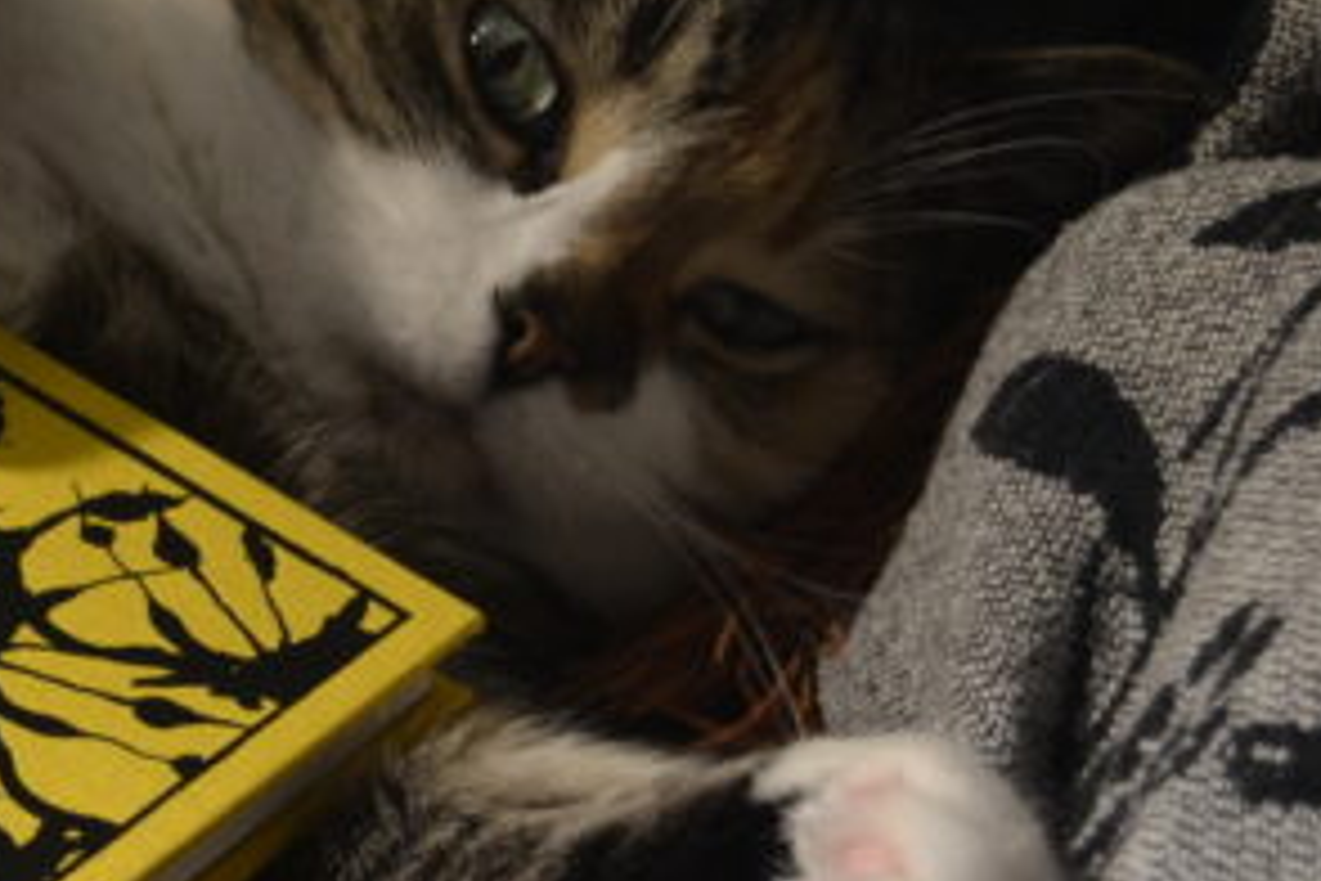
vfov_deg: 9.0
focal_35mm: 152
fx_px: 5568
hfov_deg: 12.8
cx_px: -643
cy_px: 263
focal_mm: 29
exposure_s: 1/15
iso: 400
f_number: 4.5
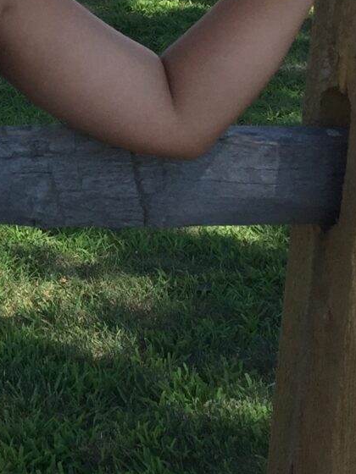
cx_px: -223
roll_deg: +0.4
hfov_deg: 13.0
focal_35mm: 106
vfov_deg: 18.1
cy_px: 2
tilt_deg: -20.6
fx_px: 1454
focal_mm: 4.15
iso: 32
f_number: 2.2
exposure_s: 1/1364
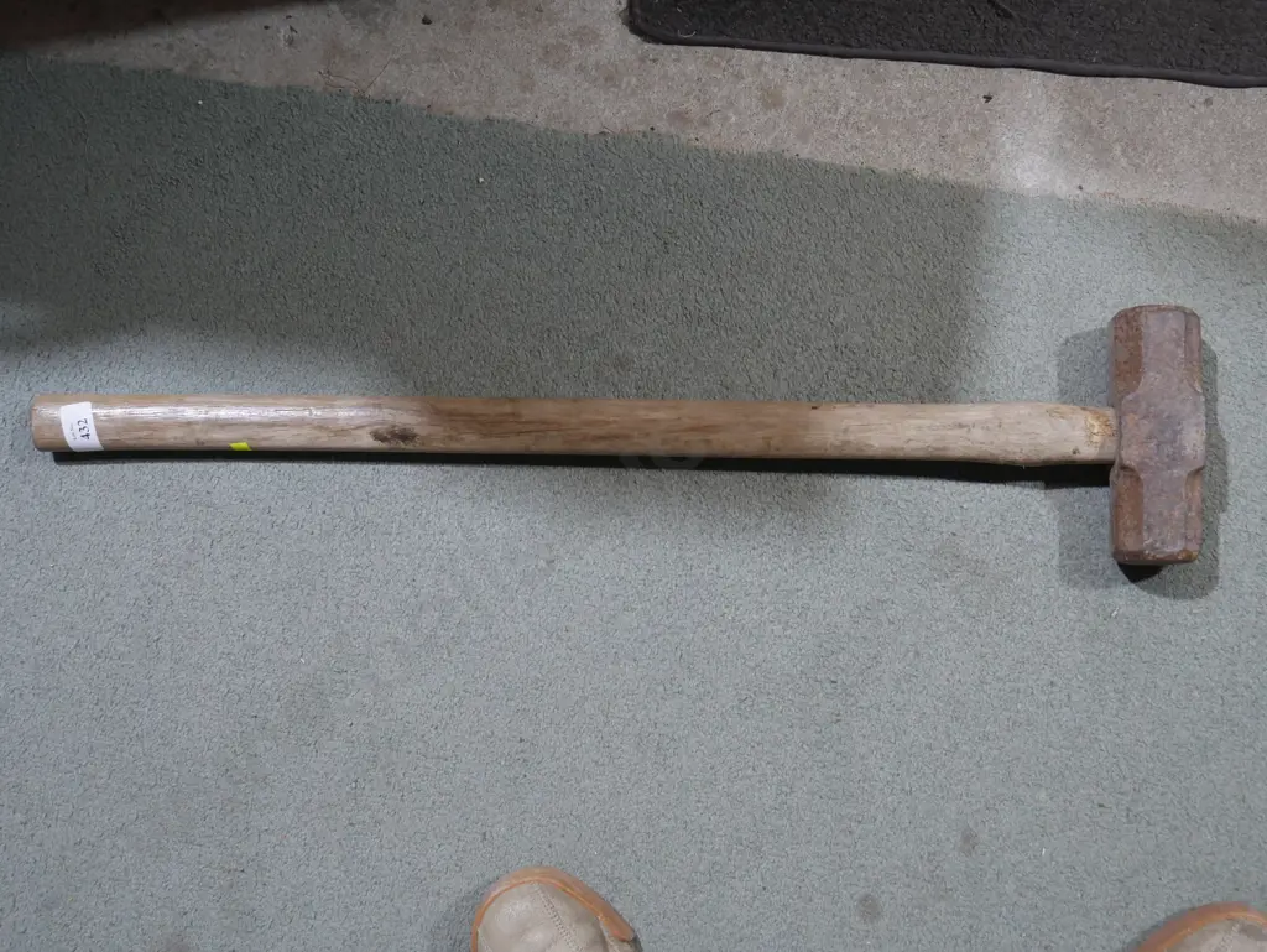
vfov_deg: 31.5
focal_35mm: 46
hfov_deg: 41.2
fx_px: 1684
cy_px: 476
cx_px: 634
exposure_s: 1/60
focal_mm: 23
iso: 800
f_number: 5.1
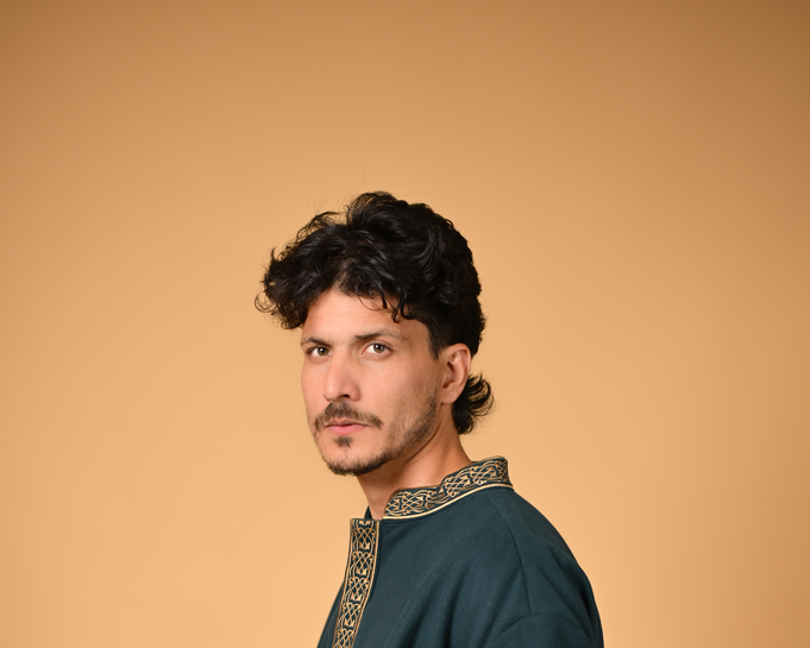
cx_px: 324
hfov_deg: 20.6
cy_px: 797
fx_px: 2230
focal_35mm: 93
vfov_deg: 15.9
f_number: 2.2
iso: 160
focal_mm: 50
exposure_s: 1/1000
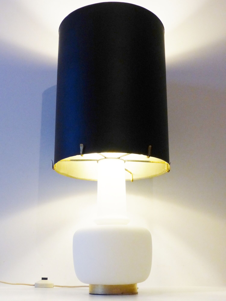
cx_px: 113
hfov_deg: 36.0
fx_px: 348
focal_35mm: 40
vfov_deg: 46.8
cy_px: 150
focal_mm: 6.9
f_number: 3.9
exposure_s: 1/30
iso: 400
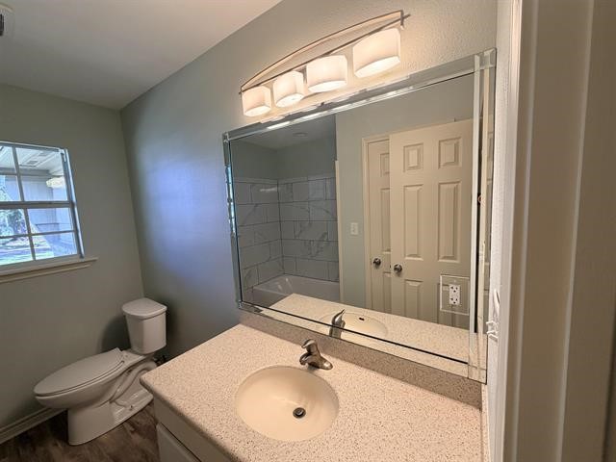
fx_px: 249
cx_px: 308
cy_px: 231
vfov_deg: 85.7
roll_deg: +2.8
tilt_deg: -4.7
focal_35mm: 14
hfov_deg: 102.1
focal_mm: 2.22
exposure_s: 1/120
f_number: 2.2
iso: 160
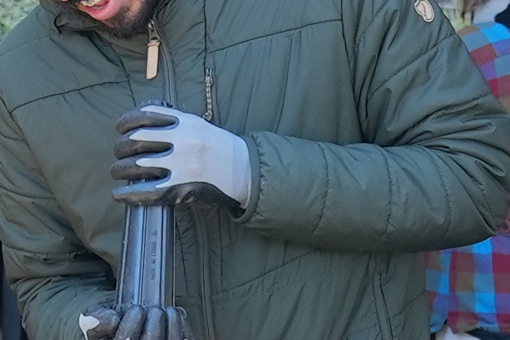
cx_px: 359
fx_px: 2451
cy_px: 426
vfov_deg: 7.9
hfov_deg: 11.9
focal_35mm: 173
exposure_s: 1/125
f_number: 2.8
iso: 400
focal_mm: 25
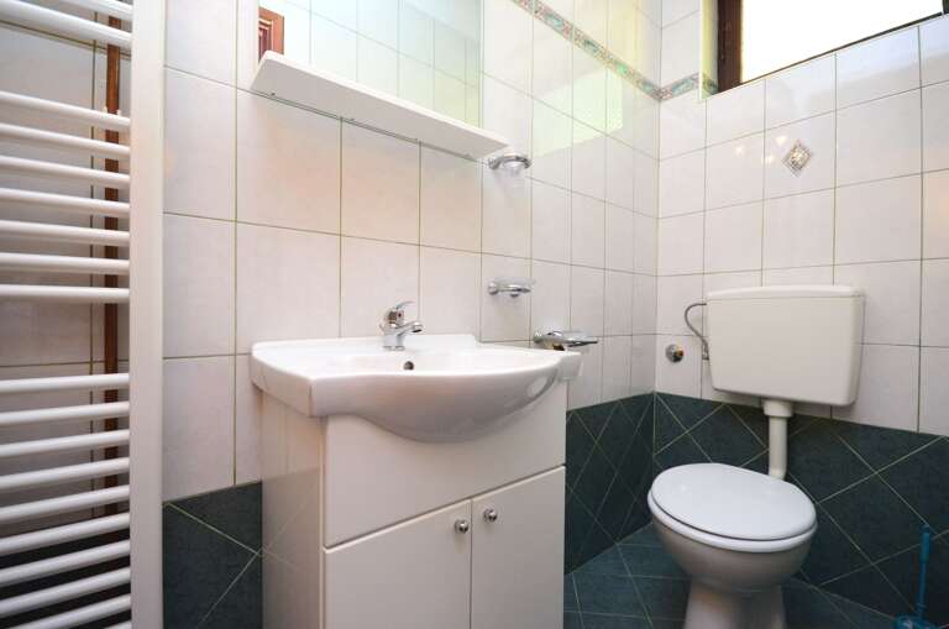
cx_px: 474
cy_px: 314
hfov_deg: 100.5
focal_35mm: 15
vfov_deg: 77.1
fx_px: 395
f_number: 7.1
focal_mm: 10
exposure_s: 1/160
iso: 1600
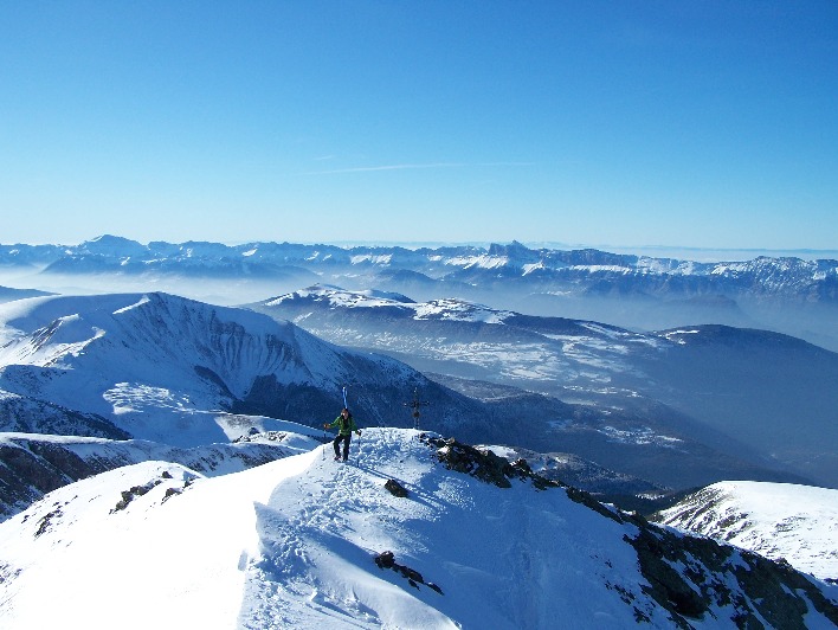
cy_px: 315
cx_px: 419
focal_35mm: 38
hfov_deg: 48.9
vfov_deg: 37.8
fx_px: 921
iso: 80
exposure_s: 1/1000
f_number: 4
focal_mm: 6.3
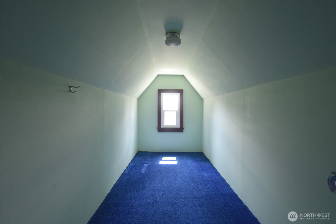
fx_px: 177
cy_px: 112
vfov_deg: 64.6
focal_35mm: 19
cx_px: 168
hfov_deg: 86.9
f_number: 6.3
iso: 200
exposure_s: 1/6
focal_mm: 19
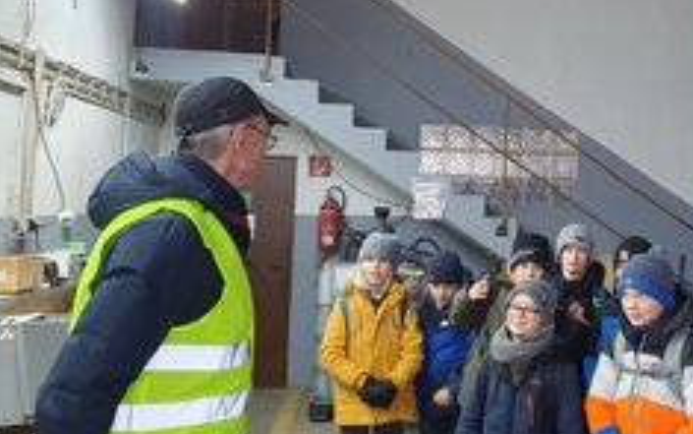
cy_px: 145
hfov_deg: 41.5
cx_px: 510
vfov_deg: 27.3
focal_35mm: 47
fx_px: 888
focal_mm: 4.32
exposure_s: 1/50
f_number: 1.5
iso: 200
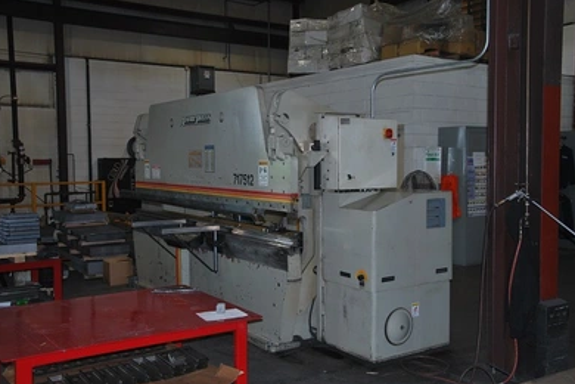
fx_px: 615
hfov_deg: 50.1
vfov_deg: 34.6
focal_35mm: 39
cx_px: 290
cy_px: 190
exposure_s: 1/60
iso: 220
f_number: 4
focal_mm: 25
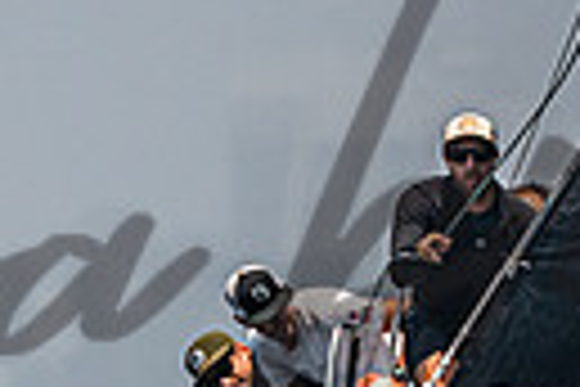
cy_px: 429
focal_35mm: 2453
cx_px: 379
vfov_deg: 0.6
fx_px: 39517
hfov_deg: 0.8
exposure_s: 1/4000
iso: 400
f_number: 6.3
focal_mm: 400
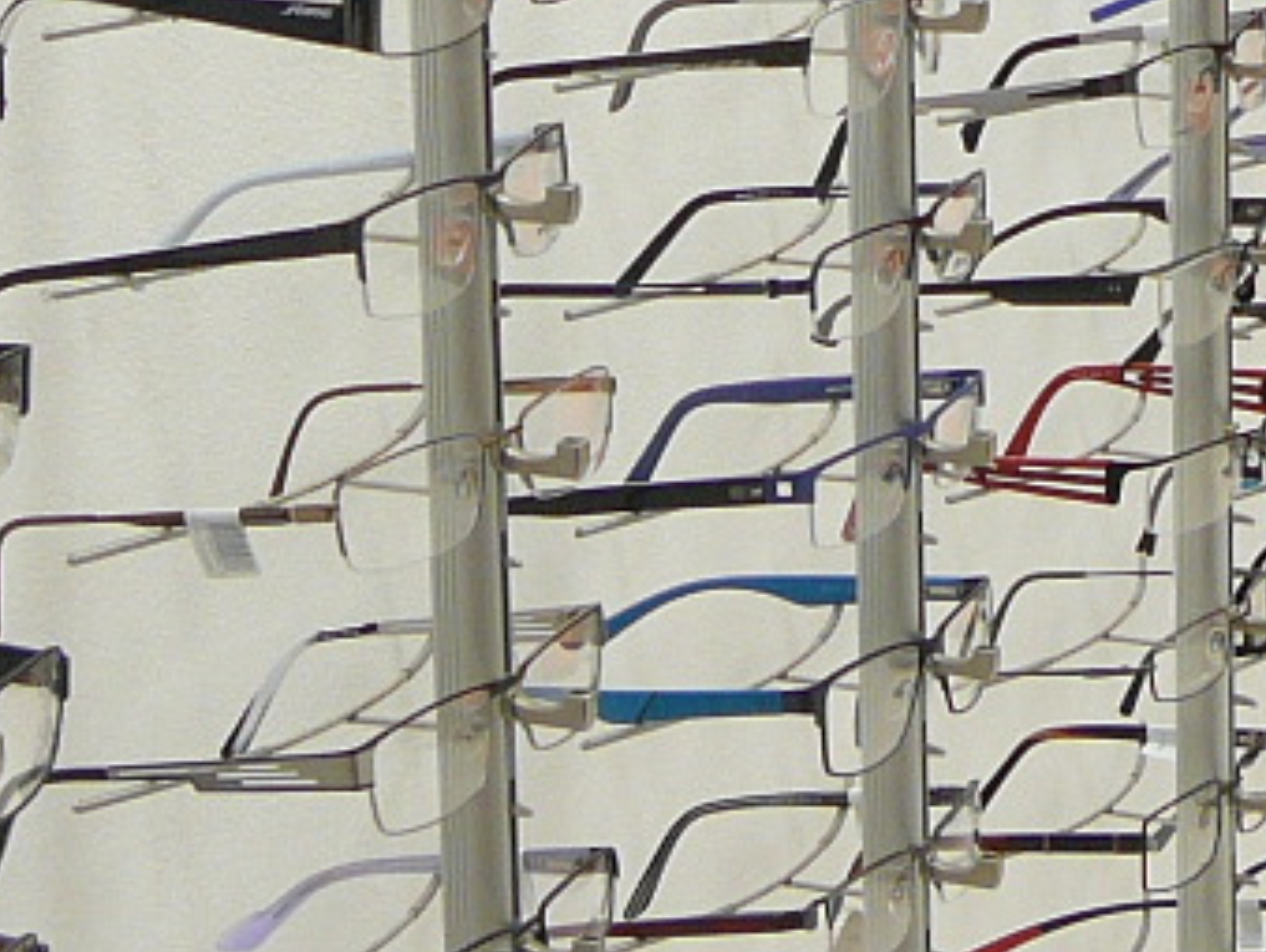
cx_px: 971
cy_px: -325
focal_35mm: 132
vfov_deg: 11.0
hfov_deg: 14.9
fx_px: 4833
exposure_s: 1/25
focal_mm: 5.2
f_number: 2.8
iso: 100
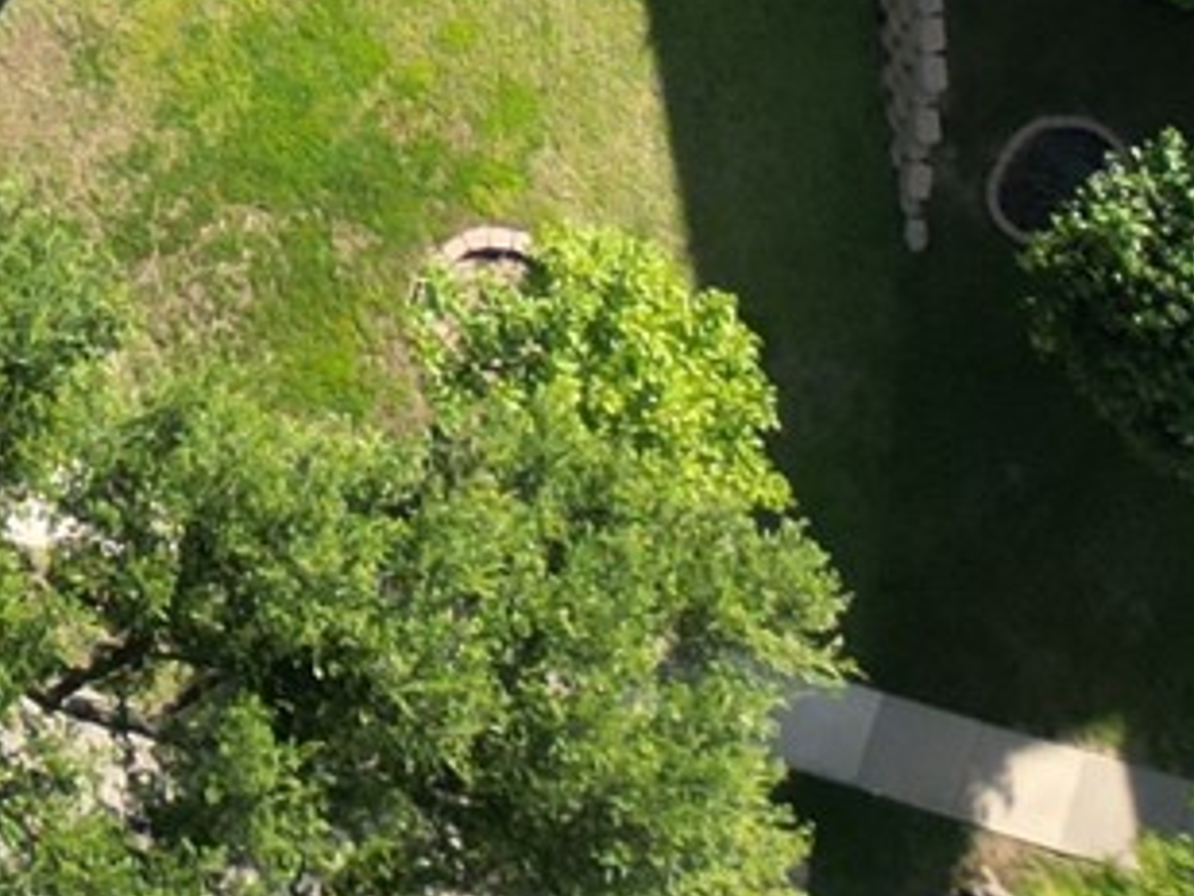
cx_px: -2233
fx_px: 5486
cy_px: -1479
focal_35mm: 159
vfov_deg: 8.3
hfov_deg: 9.8
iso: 110
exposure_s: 1/1000
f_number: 1.7
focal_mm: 6.72
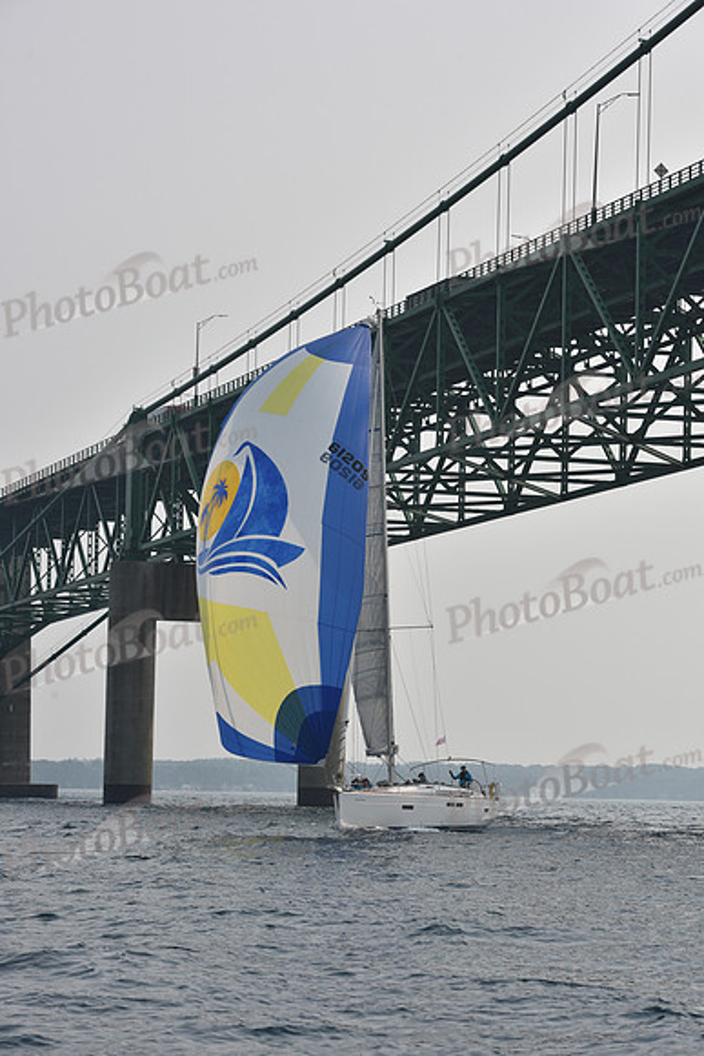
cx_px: 352
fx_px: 2990
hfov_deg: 13.4
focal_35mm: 102
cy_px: 528
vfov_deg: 20.0
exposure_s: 1/1250
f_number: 9
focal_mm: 102
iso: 250
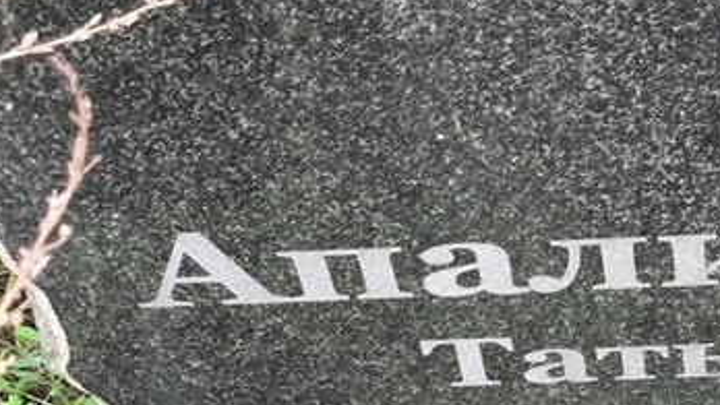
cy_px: 380
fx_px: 2387
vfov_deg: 9.7
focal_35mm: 125
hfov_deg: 16.9
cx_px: 680
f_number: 1.7
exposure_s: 1/50
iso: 200
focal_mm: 4.71
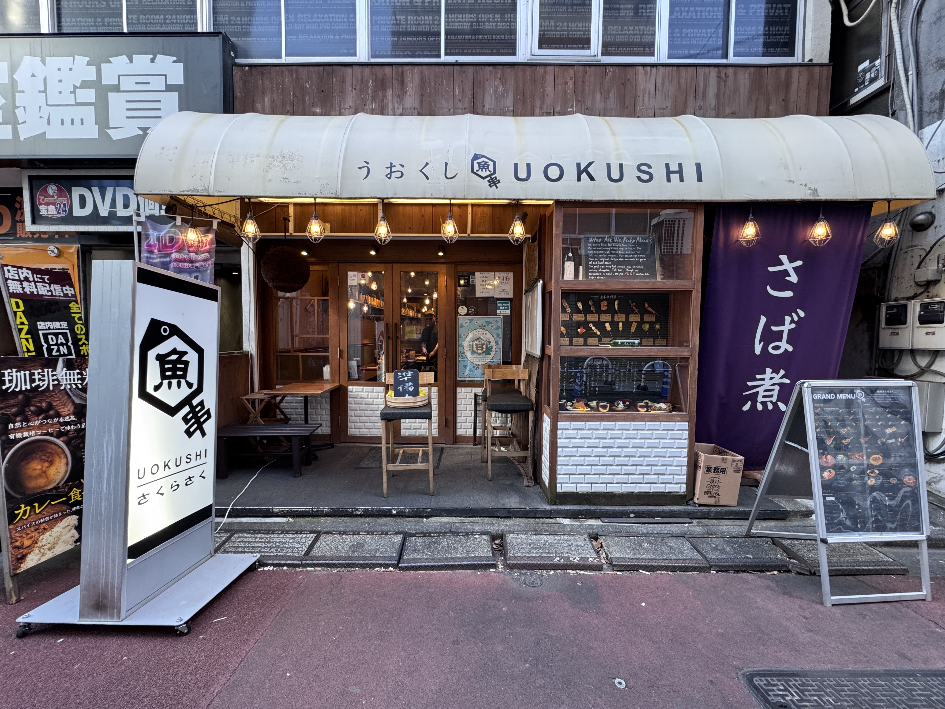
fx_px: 382
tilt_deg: -3.0
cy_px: 354
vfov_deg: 85.7
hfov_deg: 102.1
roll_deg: -0.6
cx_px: 472
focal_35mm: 14
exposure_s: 1/100
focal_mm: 2.22
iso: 200
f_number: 2.2
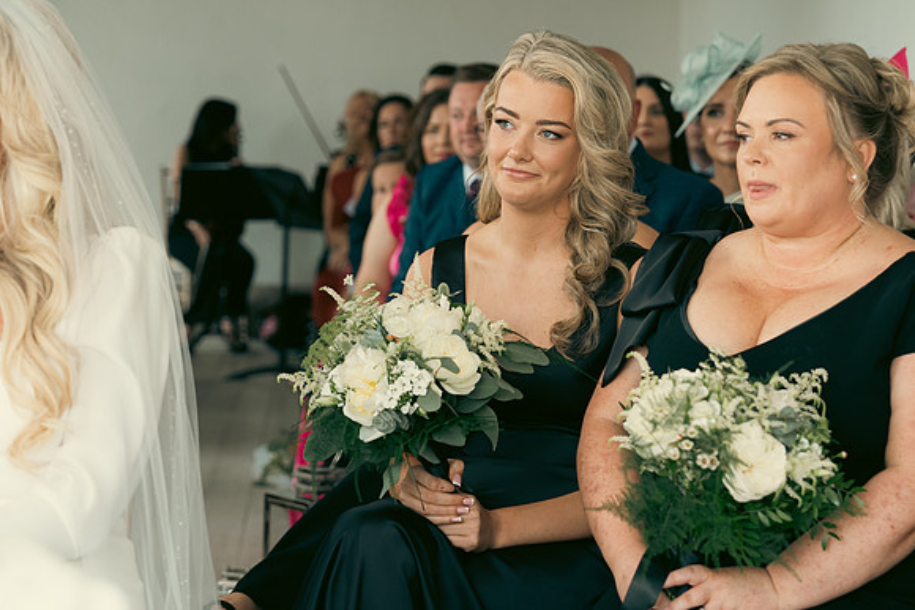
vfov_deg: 13.0
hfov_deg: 19.5
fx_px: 2669
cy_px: 305
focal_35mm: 105
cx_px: 458
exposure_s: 1/160
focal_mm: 70
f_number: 3.5
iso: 500
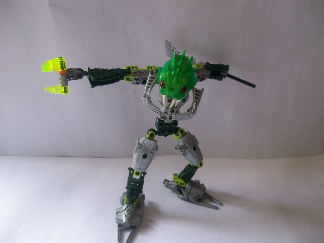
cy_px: 122
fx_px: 337
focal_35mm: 36
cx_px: 162
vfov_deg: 39.7
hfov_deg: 51.4
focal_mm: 6
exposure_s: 1/76.4
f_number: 2.7
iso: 80
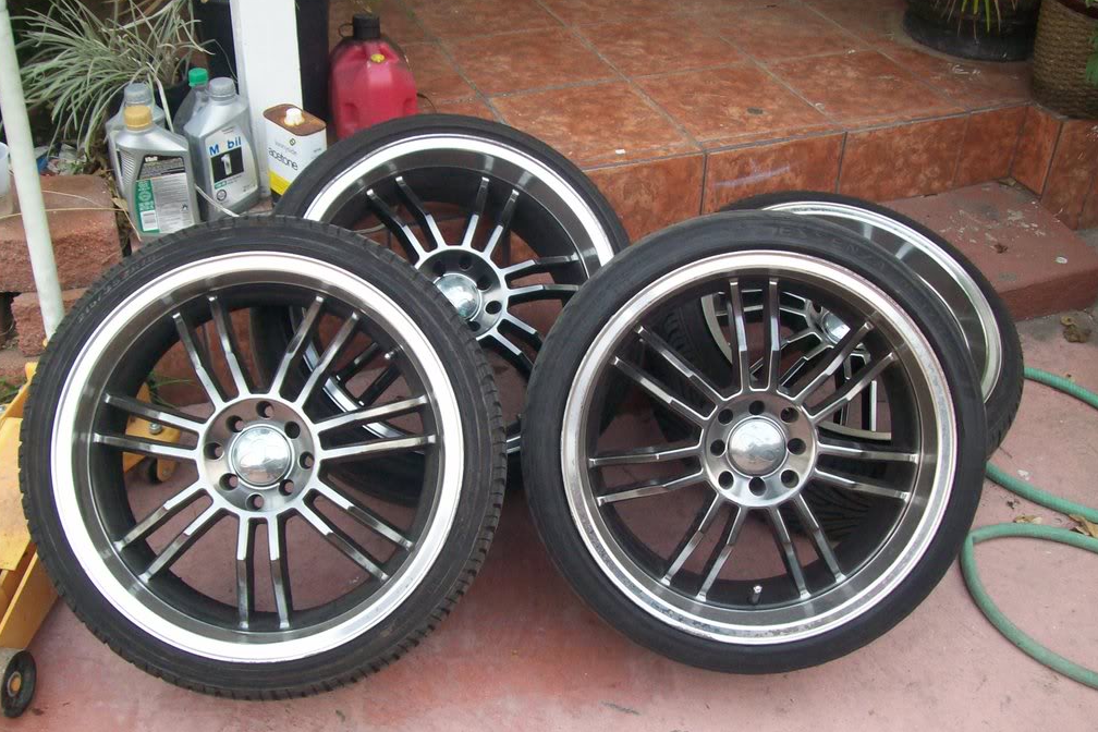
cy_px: 402
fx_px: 1159
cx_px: 546
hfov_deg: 50.7
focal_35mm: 38
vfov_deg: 35.0
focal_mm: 6
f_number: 2.7
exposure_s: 1/64
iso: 200
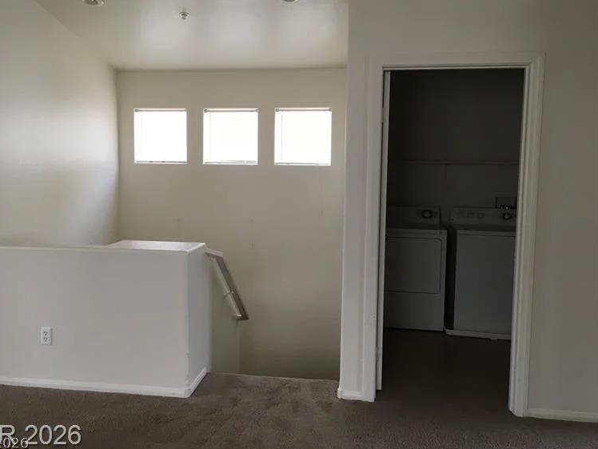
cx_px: 281
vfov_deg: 45.4
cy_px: 214
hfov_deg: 58.3
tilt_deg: -5.1
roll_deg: -1.2
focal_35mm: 31
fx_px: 536
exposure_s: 1/30
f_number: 2.2
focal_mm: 4.15
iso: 25
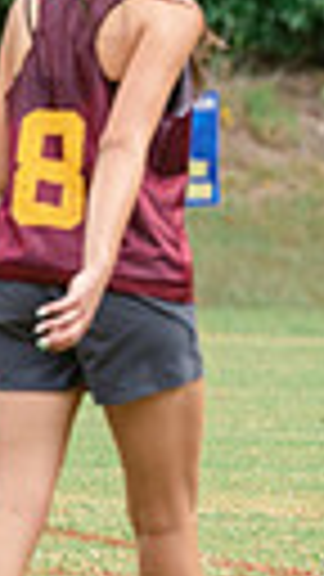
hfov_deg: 1.1
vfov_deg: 1.9
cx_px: 1442
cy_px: 346
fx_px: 16984
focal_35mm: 1112
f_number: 4
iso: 250
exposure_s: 1/1000
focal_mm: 200
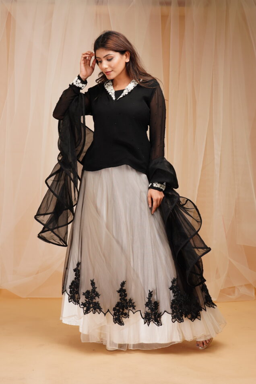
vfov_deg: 36.9
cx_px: 128
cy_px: 192
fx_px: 576
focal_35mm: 54
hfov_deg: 25.1
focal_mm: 36
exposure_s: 1/160
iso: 250
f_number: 6.3
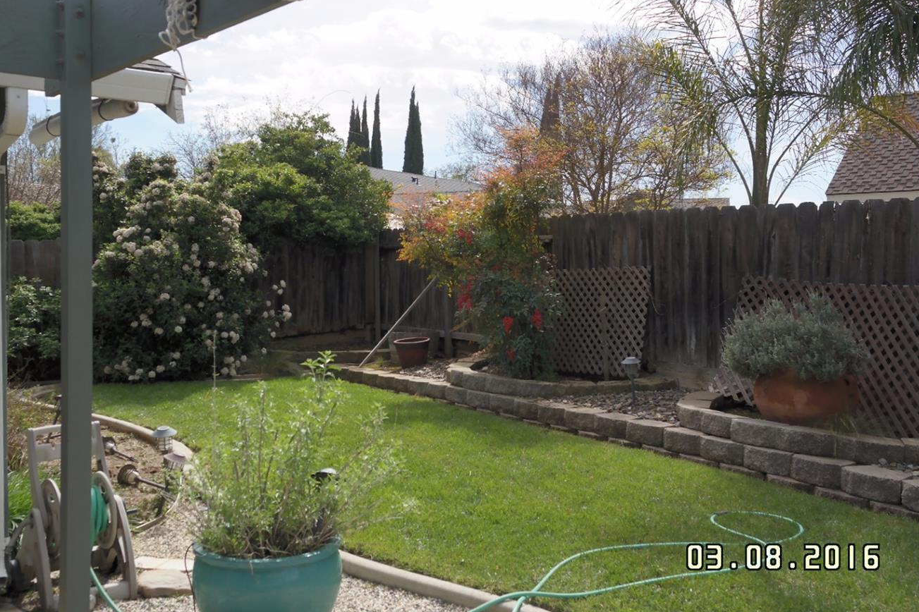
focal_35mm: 38
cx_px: 427
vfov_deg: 35.0
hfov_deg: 50.7
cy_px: 283
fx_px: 970
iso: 200
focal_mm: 22
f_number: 7.1
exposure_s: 1/180
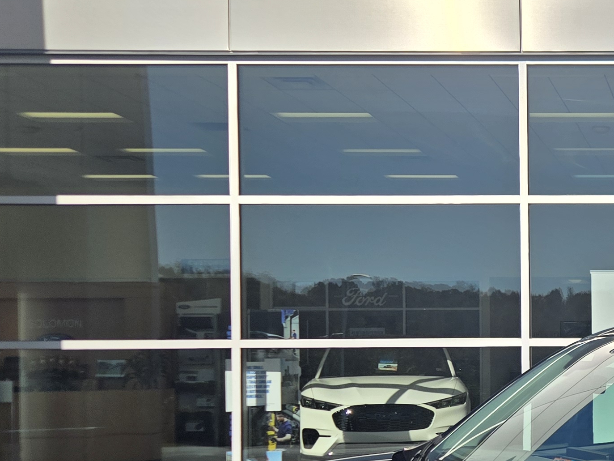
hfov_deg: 26.2
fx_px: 1189
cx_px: 716
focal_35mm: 67
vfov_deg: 21.7
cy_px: 364
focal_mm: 5.4
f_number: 1.8
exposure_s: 1/7072
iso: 25
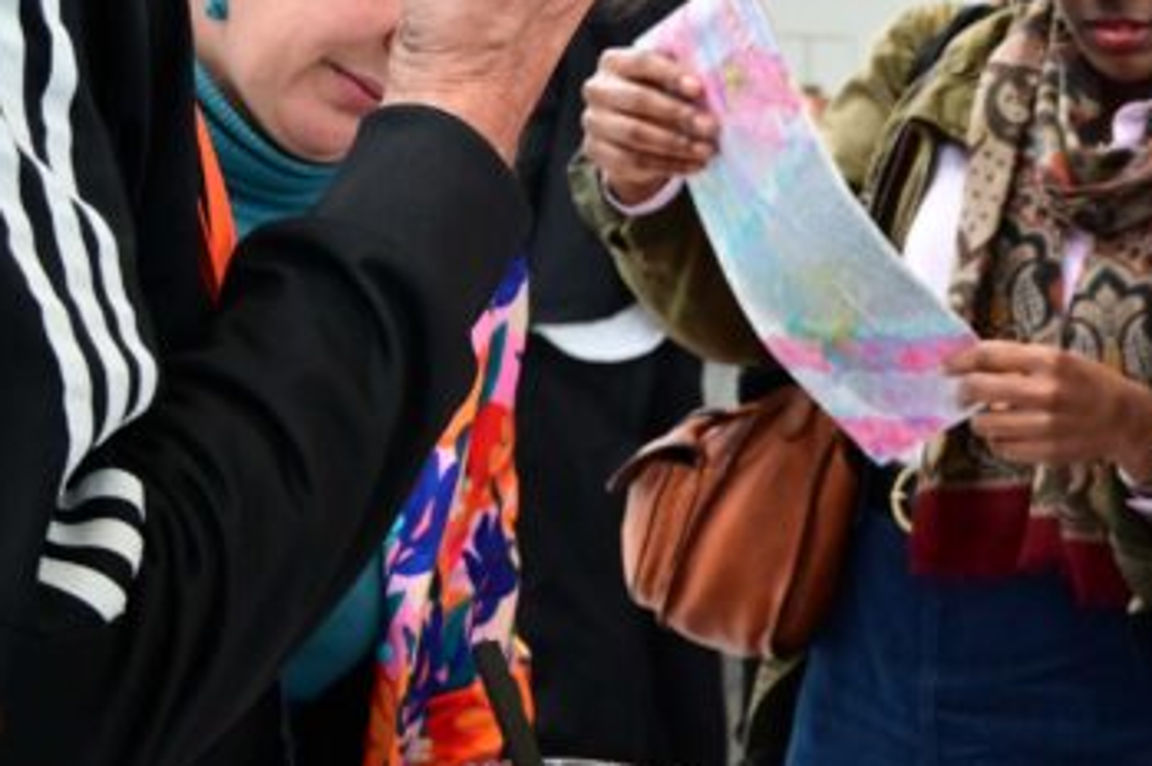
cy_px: 537
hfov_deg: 19.2
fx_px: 3052
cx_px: 1624
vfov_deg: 14.3
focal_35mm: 95
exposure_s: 1/200
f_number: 5.6
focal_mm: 32.5
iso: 2500
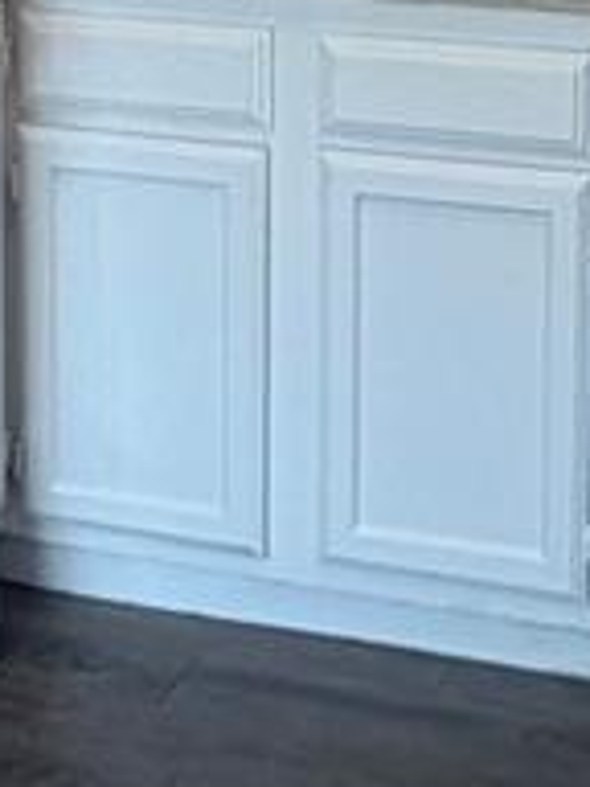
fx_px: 2545
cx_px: 111
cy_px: -131
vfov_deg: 16.9
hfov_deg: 13.2
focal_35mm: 112
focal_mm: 2.22
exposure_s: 1/120
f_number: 2.2
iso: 125
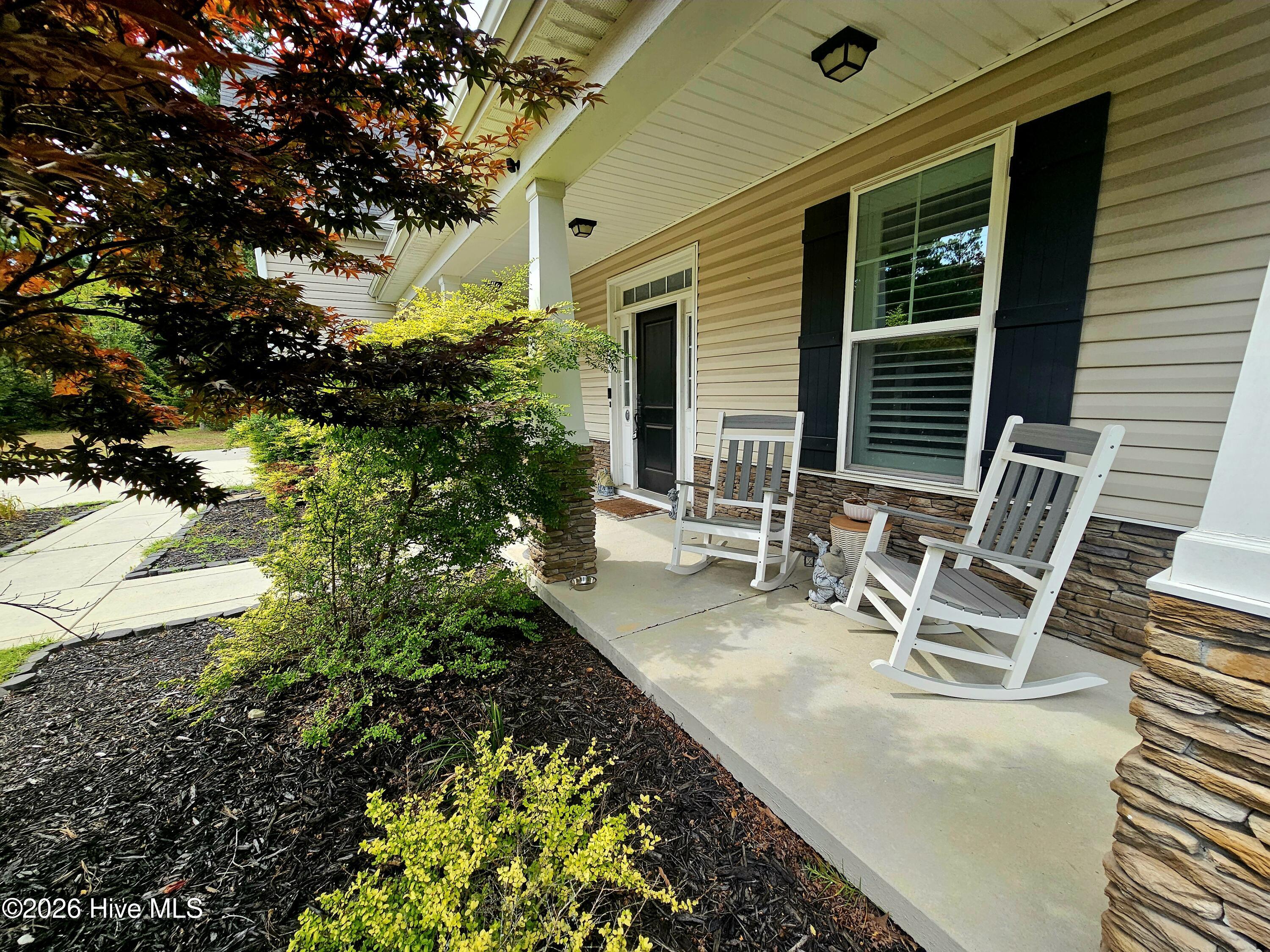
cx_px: 635
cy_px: 476
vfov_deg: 89.9
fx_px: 477
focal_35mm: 13
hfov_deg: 106.2
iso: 50
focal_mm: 2.2
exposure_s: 1/714
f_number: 2.2
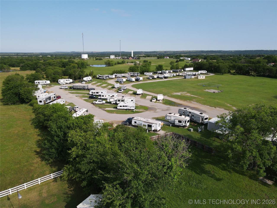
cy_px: 104
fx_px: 192
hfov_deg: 71.6
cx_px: 138
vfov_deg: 56.8
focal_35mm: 24
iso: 100
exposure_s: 1/640
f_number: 2.8
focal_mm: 4.5
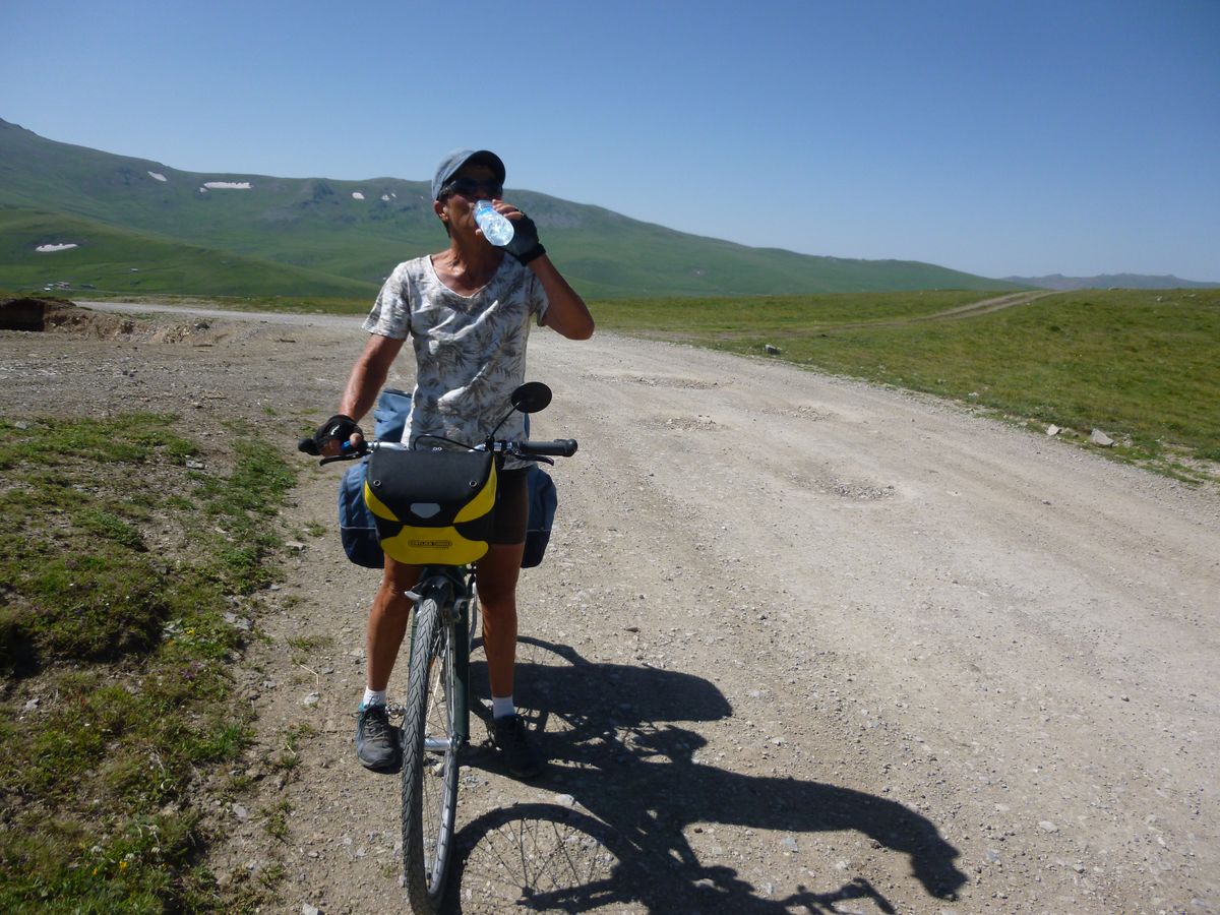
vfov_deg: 54.9
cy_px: 458
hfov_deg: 69.4
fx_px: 881
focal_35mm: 25
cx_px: 610
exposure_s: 1/200
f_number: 9
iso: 100
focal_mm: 4.5
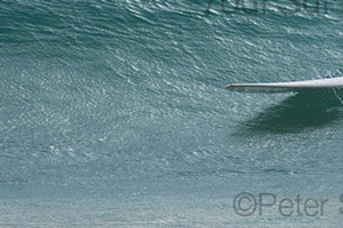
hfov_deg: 1.5
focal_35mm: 1355
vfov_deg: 1.0
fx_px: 12901
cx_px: 336
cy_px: -17
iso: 280
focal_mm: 400
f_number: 5.6
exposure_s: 1/400
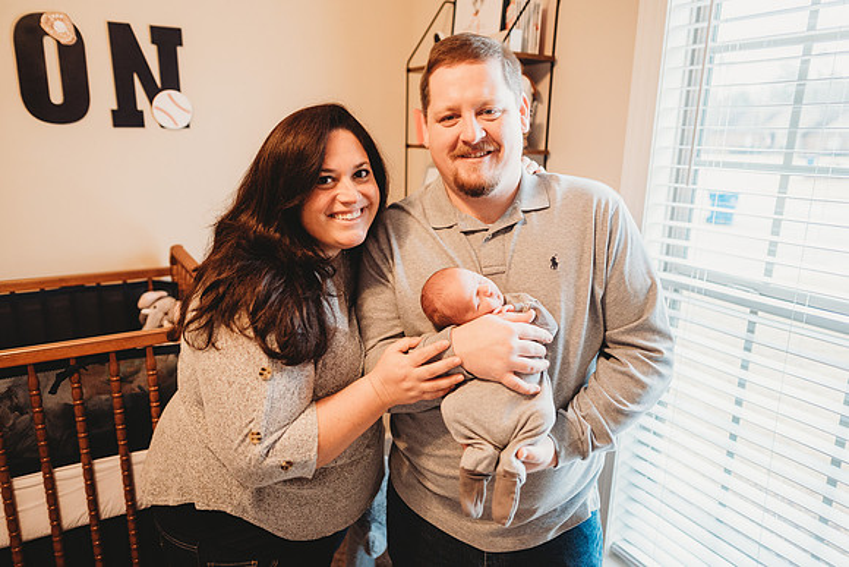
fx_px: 566
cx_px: 424
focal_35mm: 24
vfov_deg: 53.2
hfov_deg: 73.7
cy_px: 284
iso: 500
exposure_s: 1/160
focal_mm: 24
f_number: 2.2
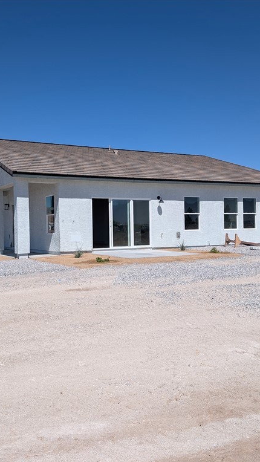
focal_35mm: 35
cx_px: 118
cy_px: 231
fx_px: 429
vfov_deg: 56.6
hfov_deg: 33.7
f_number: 1.68
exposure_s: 1/2237
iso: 26
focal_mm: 6.9
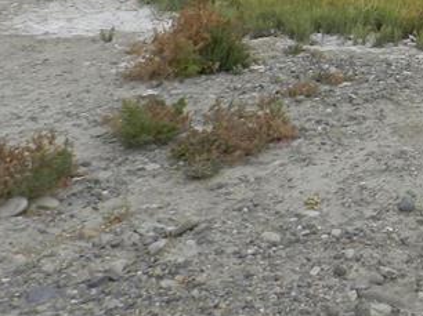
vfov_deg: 16.9
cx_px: 564
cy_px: -188
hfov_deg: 22.4
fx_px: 940
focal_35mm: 77
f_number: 4
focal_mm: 4
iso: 160
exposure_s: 1/800
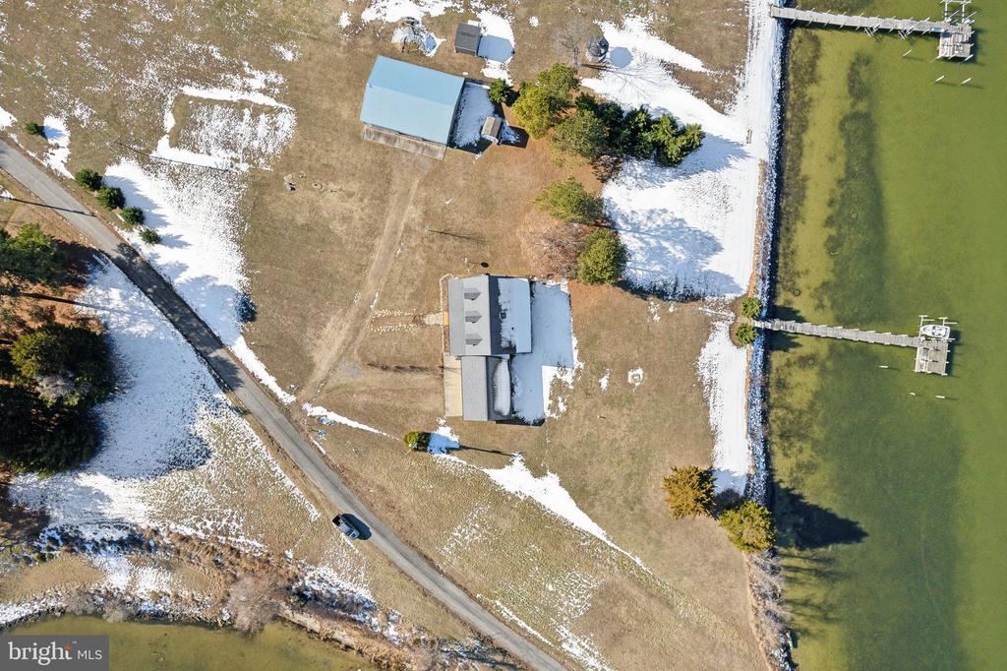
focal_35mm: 22
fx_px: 615
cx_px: 504
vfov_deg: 57.2
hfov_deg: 78.6
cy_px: 336
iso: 100
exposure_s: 1/2000
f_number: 2.8
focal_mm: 8.4
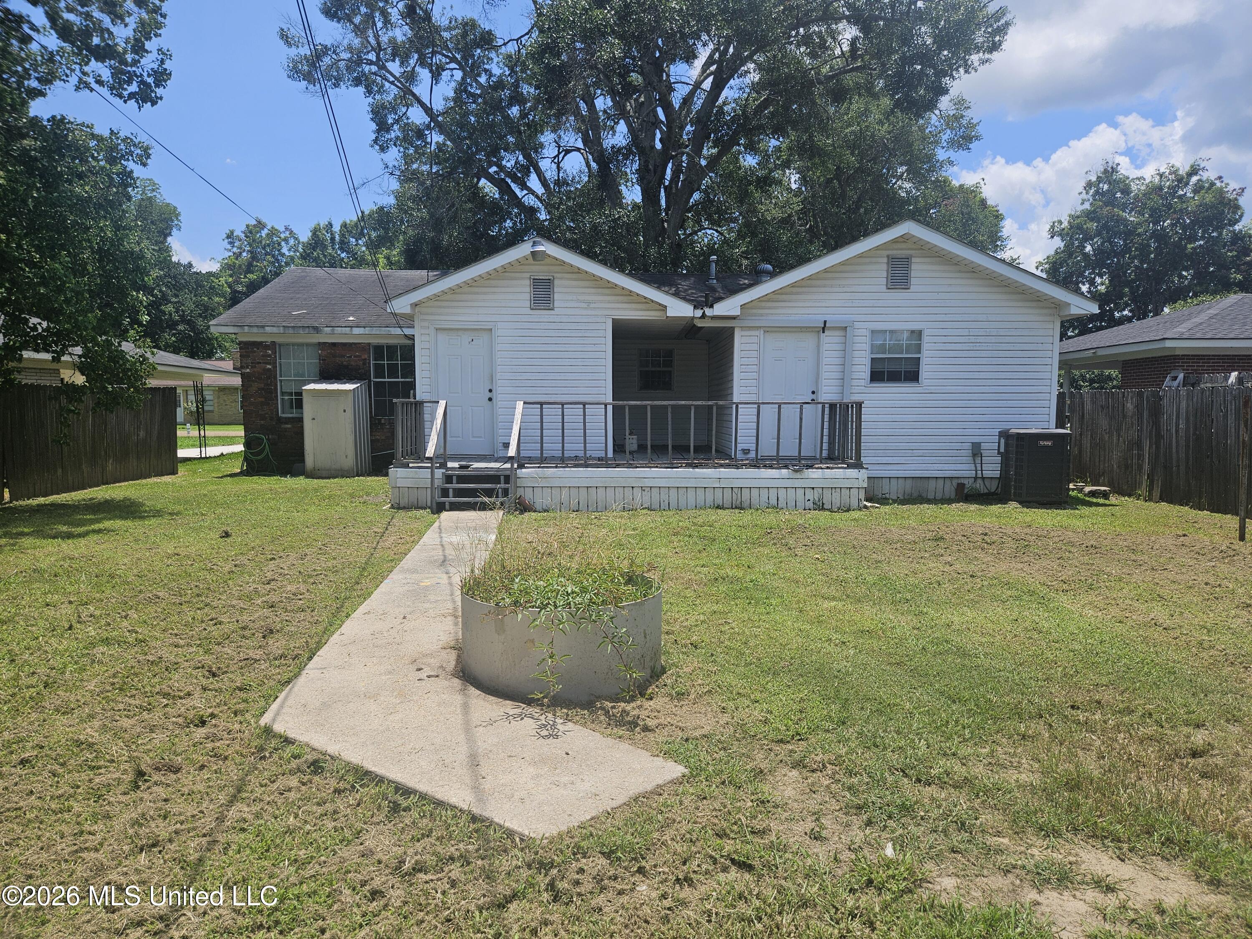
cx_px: 626
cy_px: 470
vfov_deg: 58.9
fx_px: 832
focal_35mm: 23
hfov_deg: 73.9
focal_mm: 5.4
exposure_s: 1/2180
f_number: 1.8
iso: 25
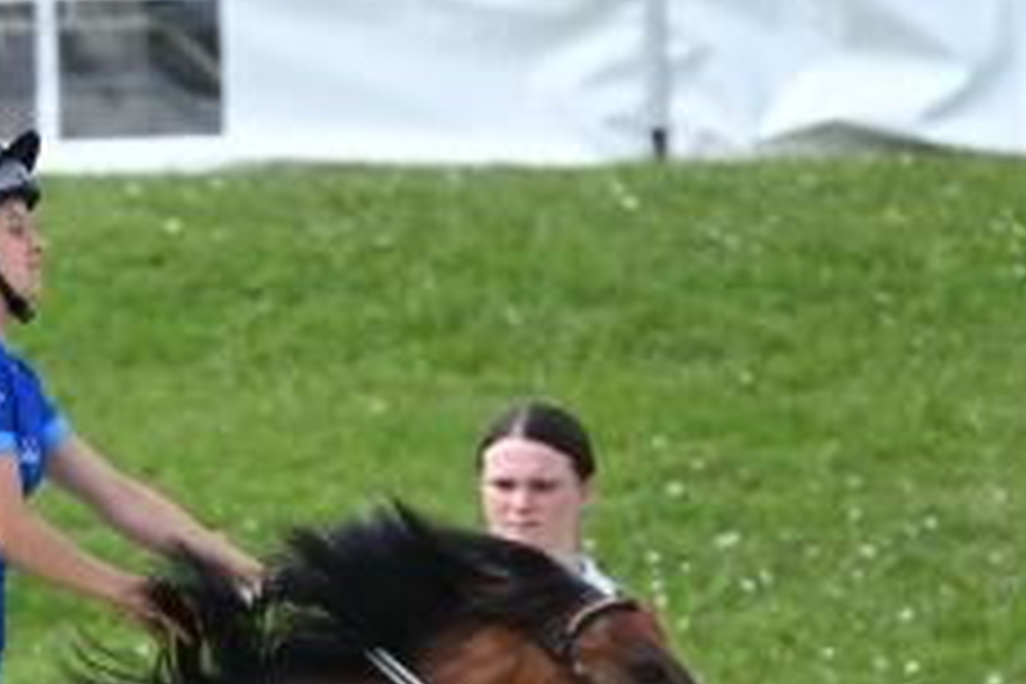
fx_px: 34995
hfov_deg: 1.7
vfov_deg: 1.1
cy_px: 765
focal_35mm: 1228
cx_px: -68
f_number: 5.3
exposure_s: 1/1250
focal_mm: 350
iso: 400
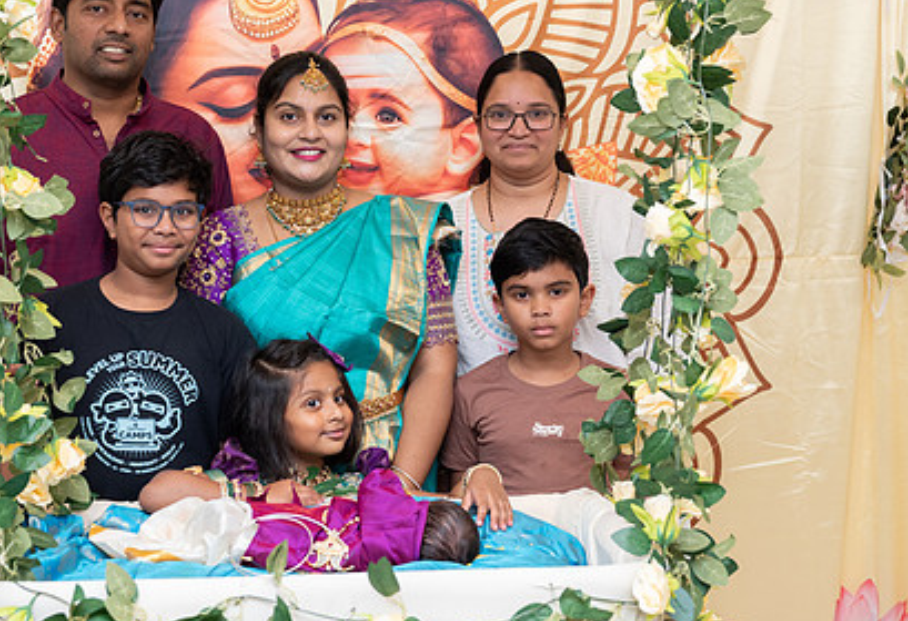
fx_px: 1475
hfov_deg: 33.7
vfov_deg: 23.8
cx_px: 265
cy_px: 323
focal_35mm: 58
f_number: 4
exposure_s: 1/200
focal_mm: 40
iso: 500
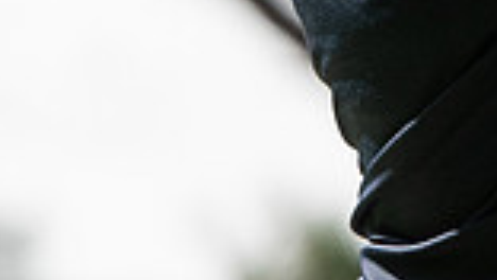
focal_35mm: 2794
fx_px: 36846
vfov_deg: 0.4
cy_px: -226
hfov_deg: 0.8
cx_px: 314
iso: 640
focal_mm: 340
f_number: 6.3
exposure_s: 1/1000
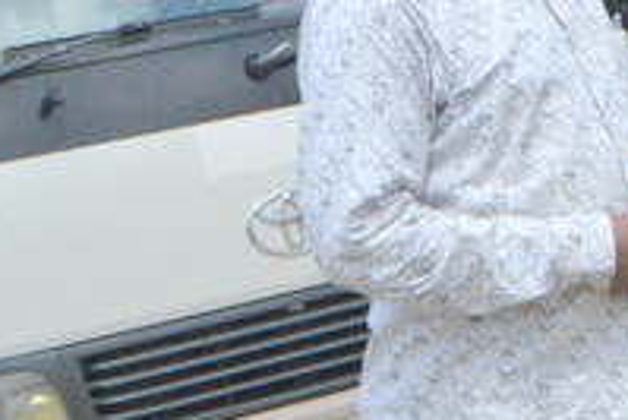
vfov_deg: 8.1
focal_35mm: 169
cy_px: 131
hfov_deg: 11.5
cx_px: 1019
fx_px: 2950
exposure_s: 1/1000
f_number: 16
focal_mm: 32
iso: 3200
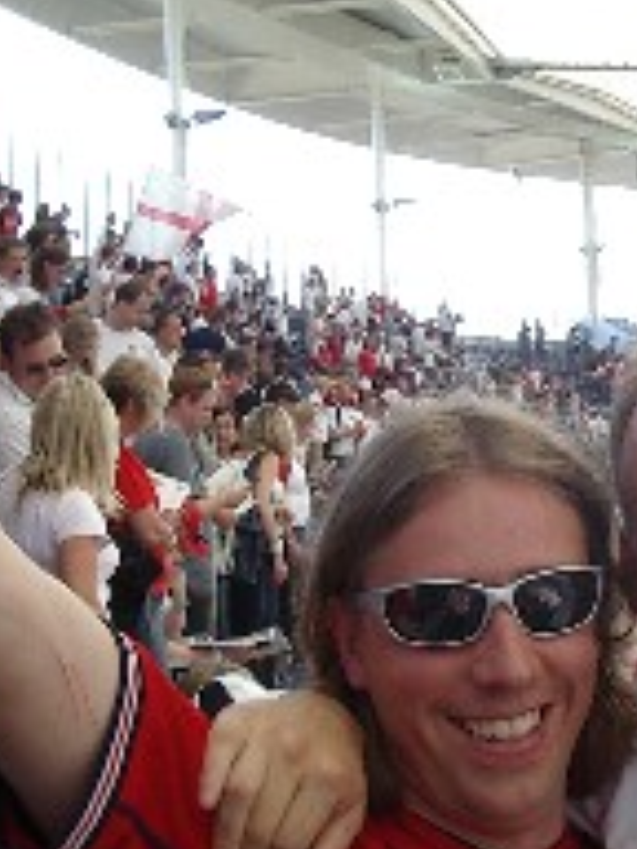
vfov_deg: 24.1
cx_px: 495
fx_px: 1987
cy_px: 418
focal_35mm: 81
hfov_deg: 18.1
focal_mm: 5.8
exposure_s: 1/60
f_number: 4.8
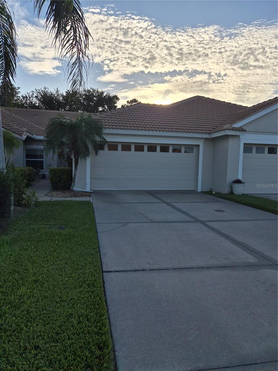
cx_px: 139
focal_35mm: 23
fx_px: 246
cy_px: 186
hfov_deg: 58.9
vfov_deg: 73.9
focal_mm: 5.4
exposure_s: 1/7696
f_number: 1.8
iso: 50
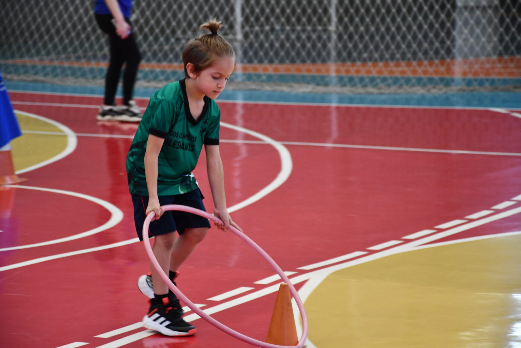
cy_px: 174
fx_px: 1954
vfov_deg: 10.2
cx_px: 260
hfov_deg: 15.2
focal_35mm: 135
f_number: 5.3
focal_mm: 90
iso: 2000
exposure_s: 1/125
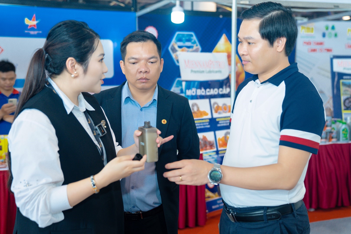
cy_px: 117
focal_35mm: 45
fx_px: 439
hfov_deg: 43.6
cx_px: 176
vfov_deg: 29.9
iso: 640
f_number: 2.8
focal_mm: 45
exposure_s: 1/160
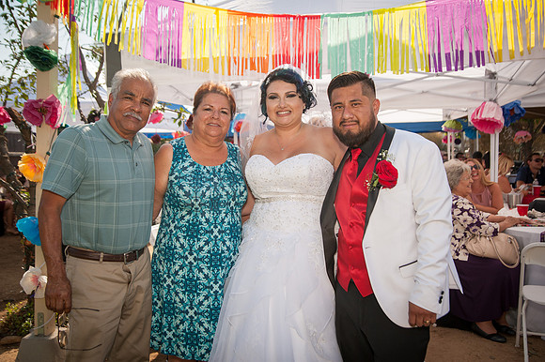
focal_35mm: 32
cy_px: 181
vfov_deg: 41.0
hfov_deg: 58.7
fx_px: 484
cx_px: 272
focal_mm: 32
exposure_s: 1/1250
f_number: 5
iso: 200
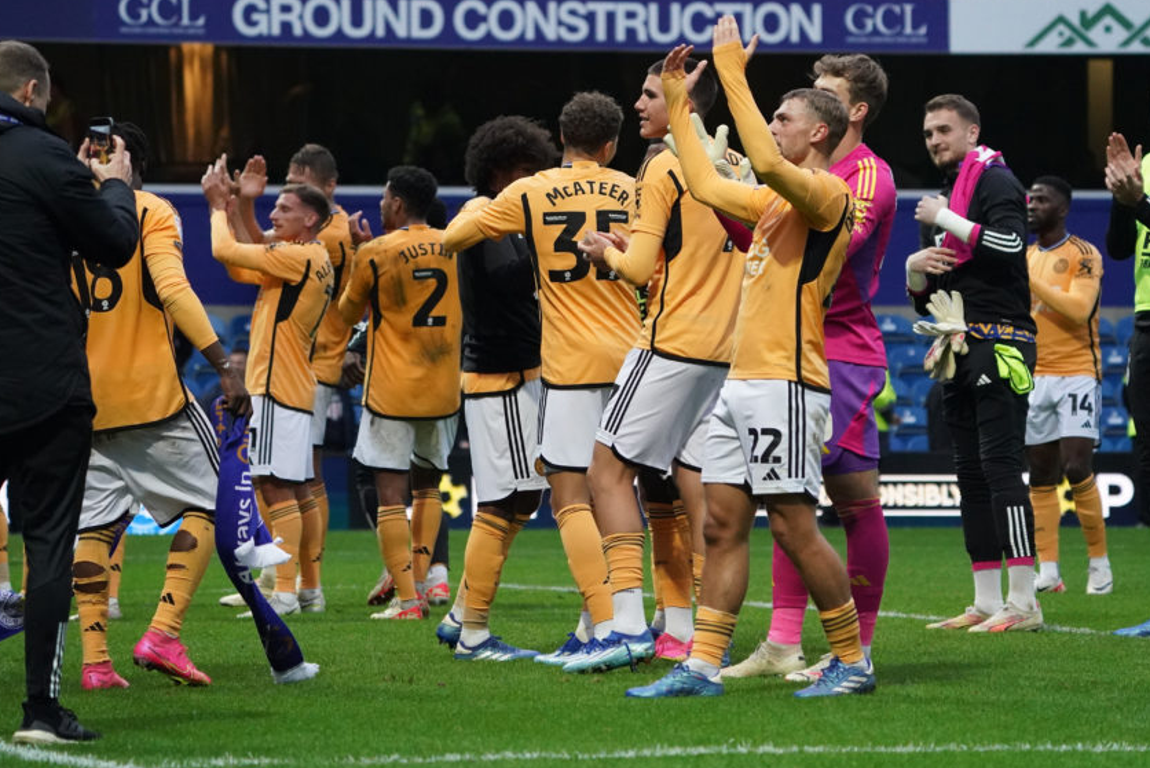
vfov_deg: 5.6
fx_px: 7829
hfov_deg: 8.4
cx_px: 618
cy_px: 308
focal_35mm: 245
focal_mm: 200
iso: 8000
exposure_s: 1/1250
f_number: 6.3
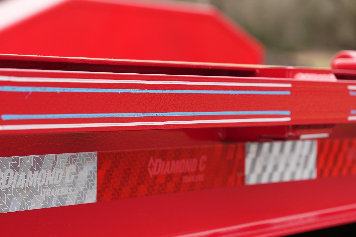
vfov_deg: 12.1
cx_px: 226
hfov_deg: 18.0
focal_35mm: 113
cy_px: 101
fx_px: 1121
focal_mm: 56.7
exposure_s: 1/200
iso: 200
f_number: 4
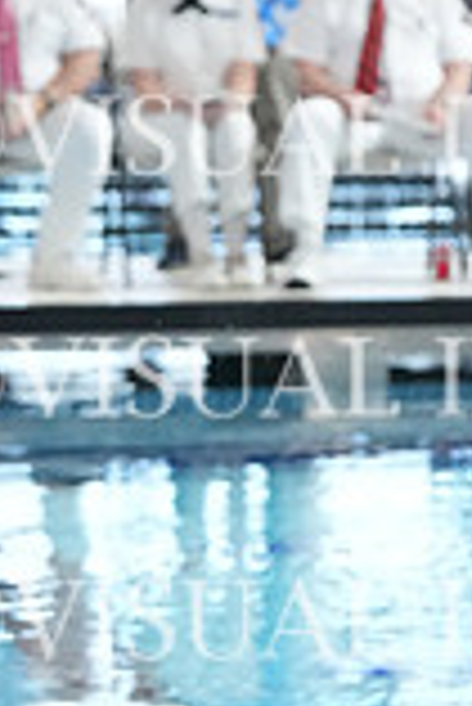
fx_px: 7751
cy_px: 256
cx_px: 789
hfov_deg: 3.5
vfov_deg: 5.2
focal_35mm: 395
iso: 4000
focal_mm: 107
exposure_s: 1/1600
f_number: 4
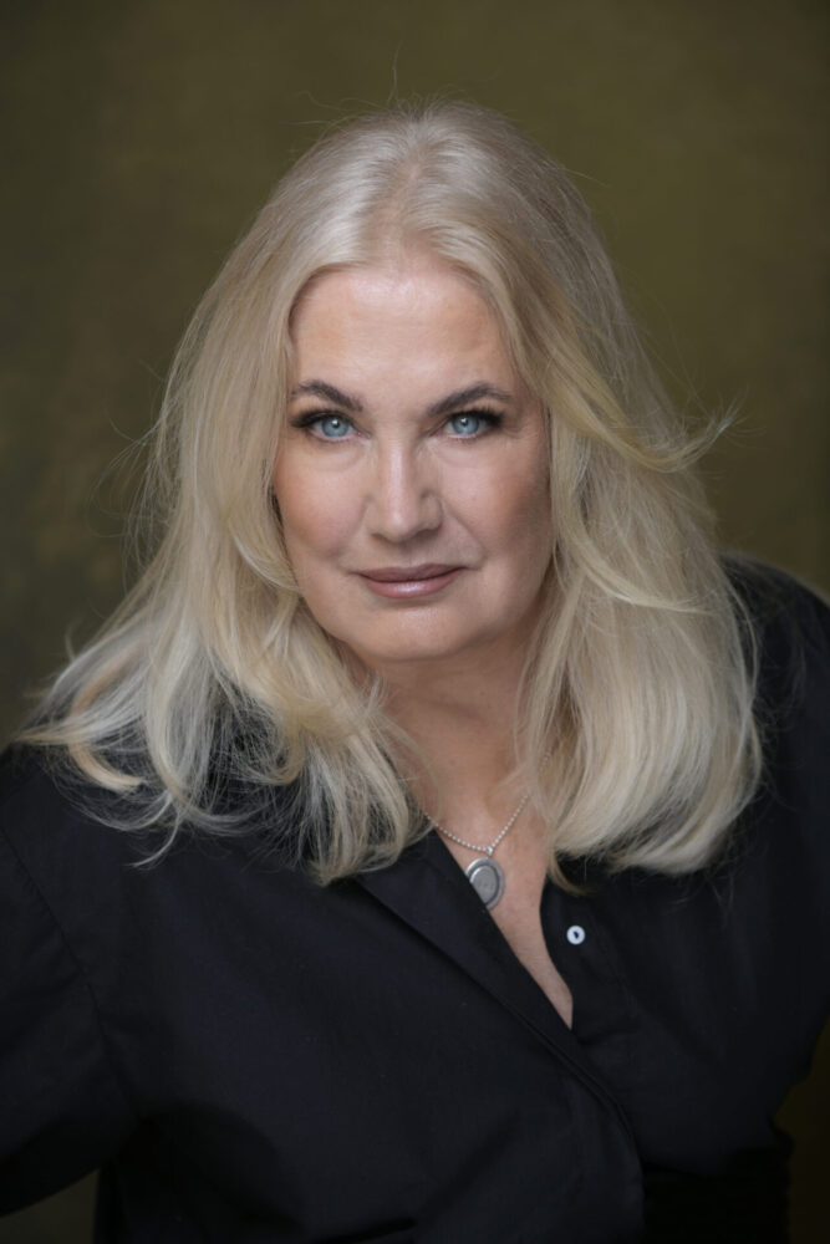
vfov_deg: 19.5
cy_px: 622
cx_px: 415
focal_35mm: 105
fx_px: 3630
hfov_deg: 13.0
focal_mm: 105
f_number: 4
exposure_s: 1/125
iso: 100
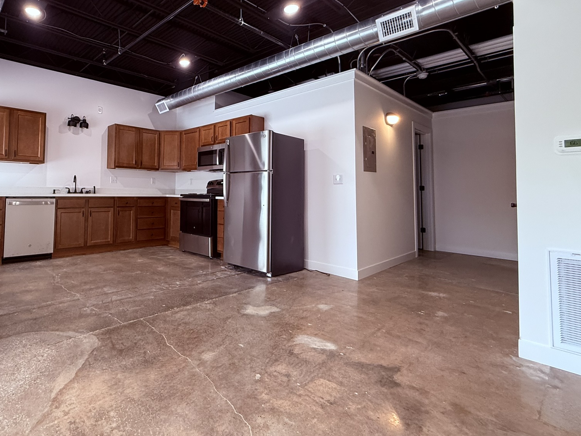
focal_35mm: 19
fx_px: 319
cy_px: 176
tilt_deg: +3.1
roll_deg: -0.8
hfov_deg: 81.7
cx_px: 191
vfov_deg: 68.1
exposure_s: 1/60
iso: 200
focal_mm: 2.22
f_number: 2.2
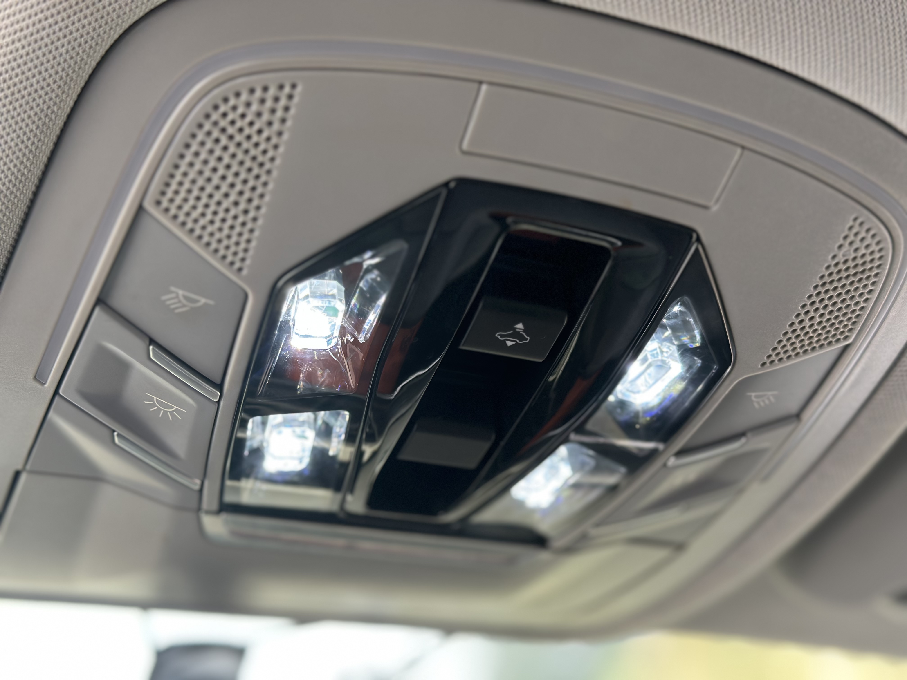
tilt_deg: +28.4
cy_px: 340
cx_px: 454
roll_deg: +4.0
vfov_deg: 30.3
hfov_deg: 39.7
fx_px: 1258
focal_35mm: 48
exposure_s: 1/65
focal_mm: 6.86
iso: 125
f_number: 1.78
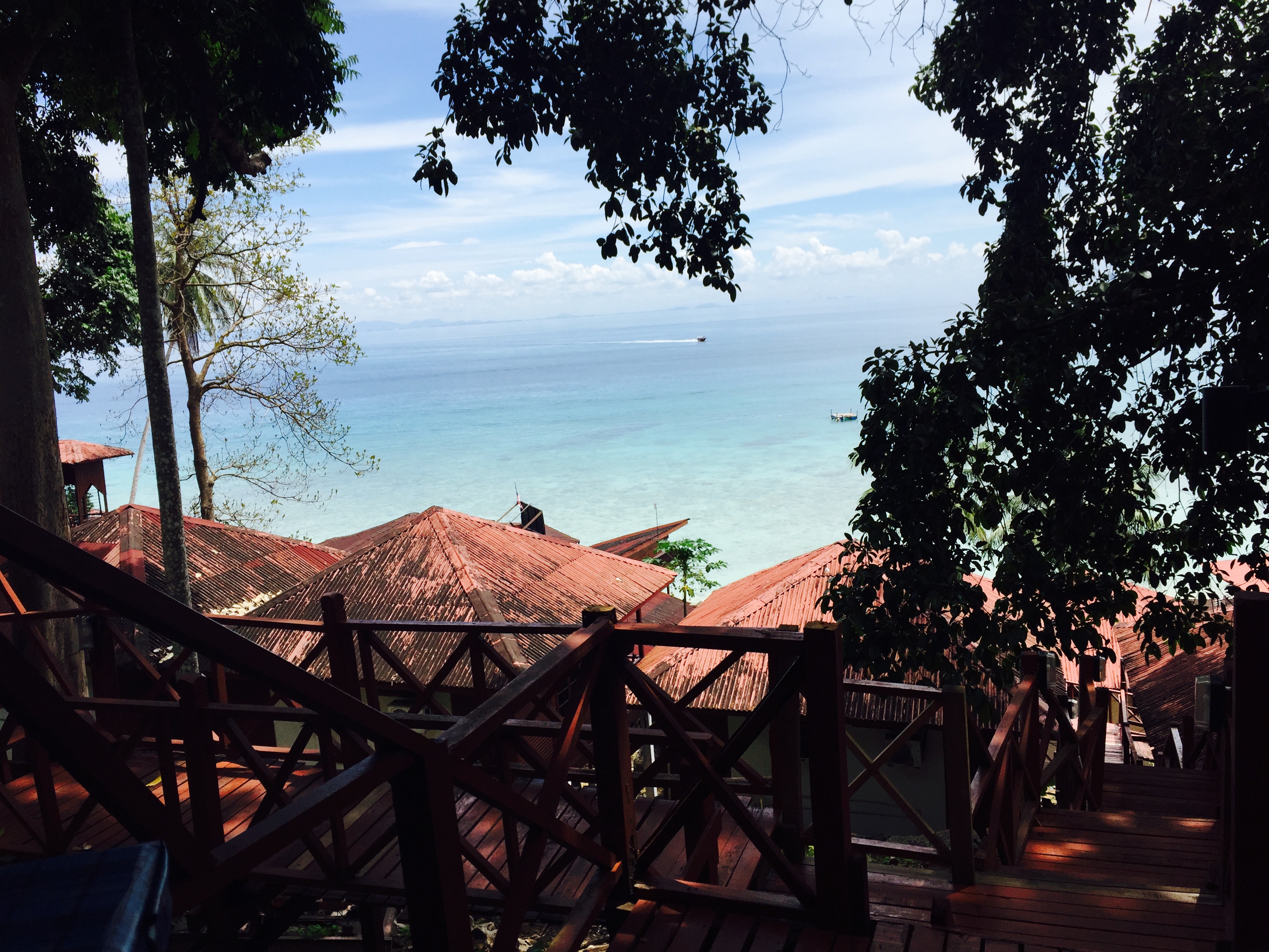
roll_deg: +0.9
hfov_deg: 61.7
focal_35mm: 29
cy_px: 476
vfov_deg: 48.2
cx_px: 634
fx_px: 1063
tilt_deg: -11.0
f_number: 2.2
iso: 32
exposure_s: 1/1883
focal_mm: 4.15
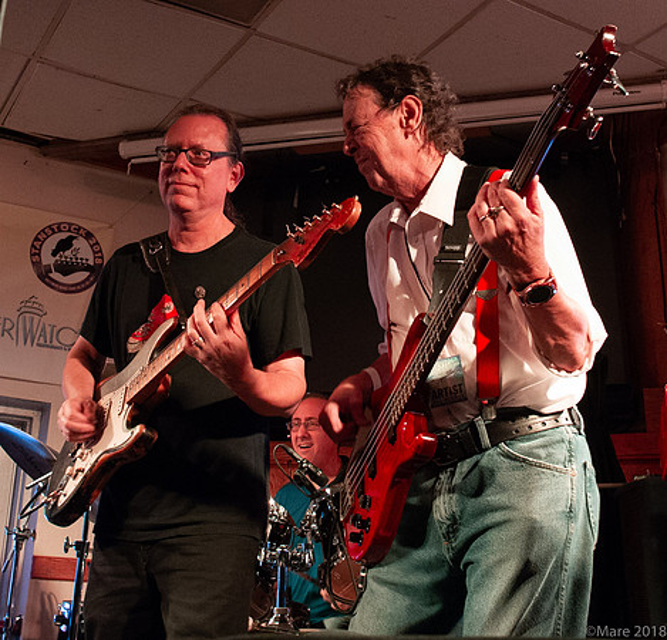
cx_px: 312
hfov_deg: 39.5
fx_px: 929
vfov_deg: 37.8
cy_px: 238
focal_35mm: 43
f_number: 6.3
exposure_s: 1/50
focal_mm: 24
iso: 6400
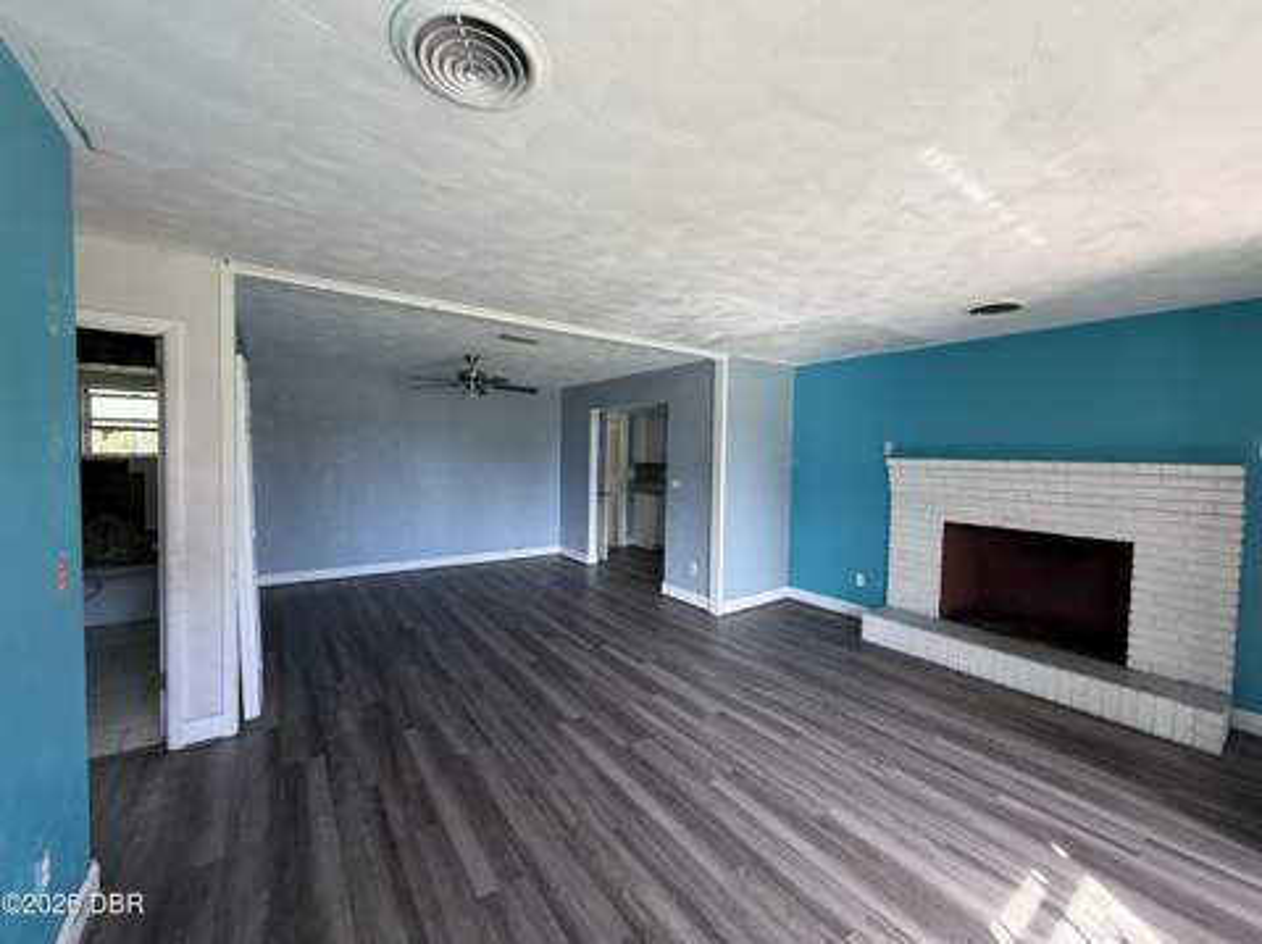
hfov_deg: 102.1
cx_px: 631
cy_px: 472
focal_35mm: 14
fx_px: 510
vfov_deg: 85.6
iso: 160
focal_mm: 2.22
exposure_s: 1/121
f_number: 2.2
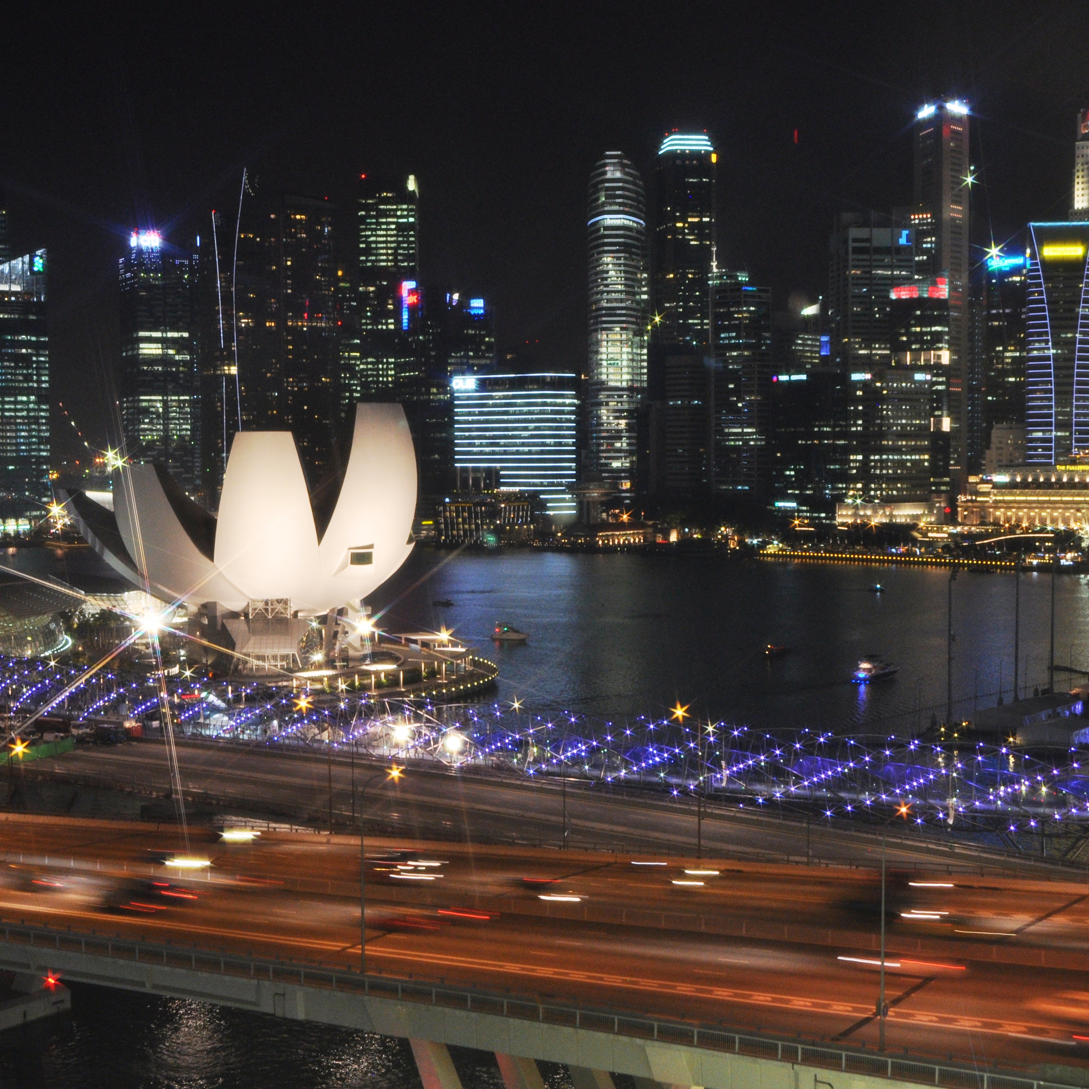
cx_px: 484
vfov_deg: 31.6
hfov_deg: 31.6
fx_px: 1922
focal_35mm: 54
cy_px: 547
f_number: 6.3
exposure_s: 1/5
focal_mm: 28
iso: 500
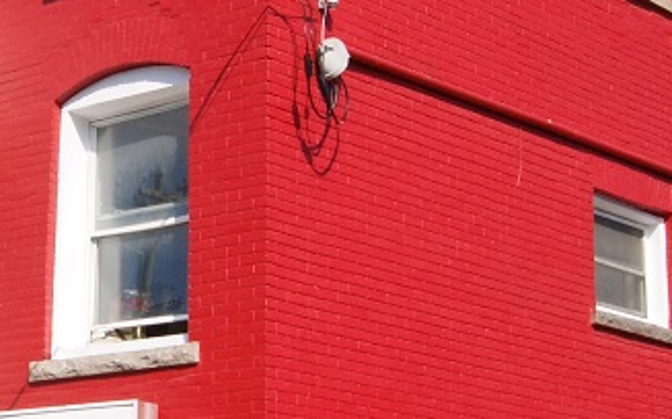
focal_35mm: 116
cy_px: 251
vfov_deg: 11.3
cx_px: -46
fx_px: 2123
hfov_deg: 17.4
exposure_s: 1/160
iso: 100
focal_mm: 18
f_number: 16
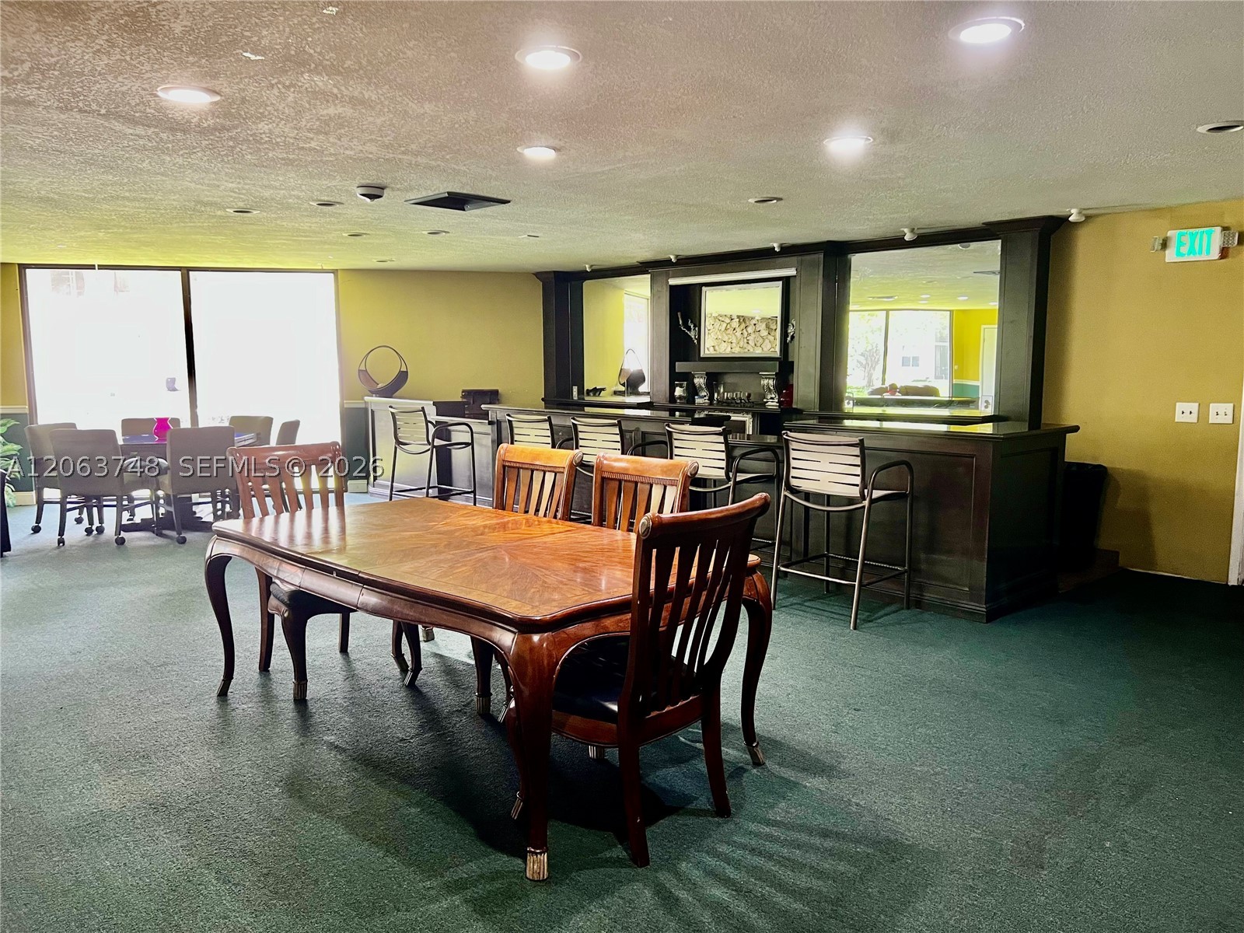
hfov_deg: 67.3
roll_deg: +0.6
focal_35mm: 26
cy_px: 466
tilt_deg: -6.9
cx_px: 622
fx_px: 934
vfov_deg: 53.1
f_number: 1.5
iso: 250
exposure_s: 1/60
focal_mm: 5.7
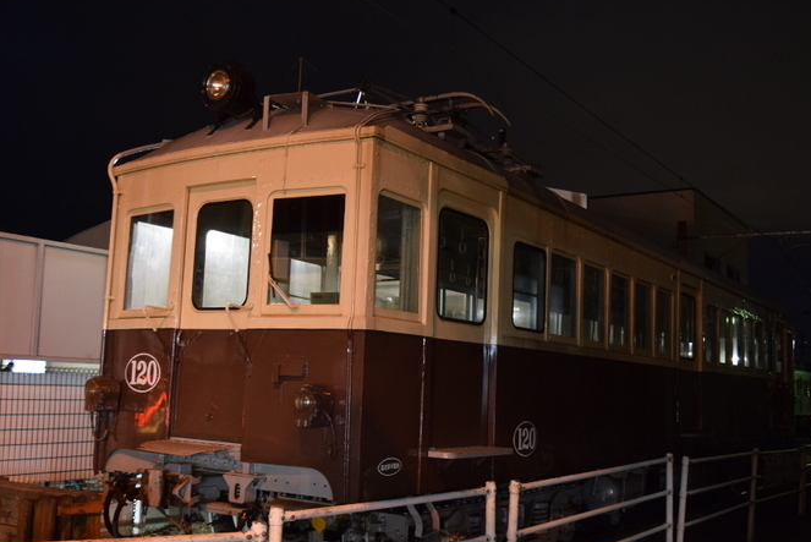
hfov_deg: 46.7
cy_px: 291
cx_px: 428
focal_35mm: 42
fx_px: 938
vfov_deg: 32.2
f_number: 4
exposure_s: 1/10
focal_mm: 23
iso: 800
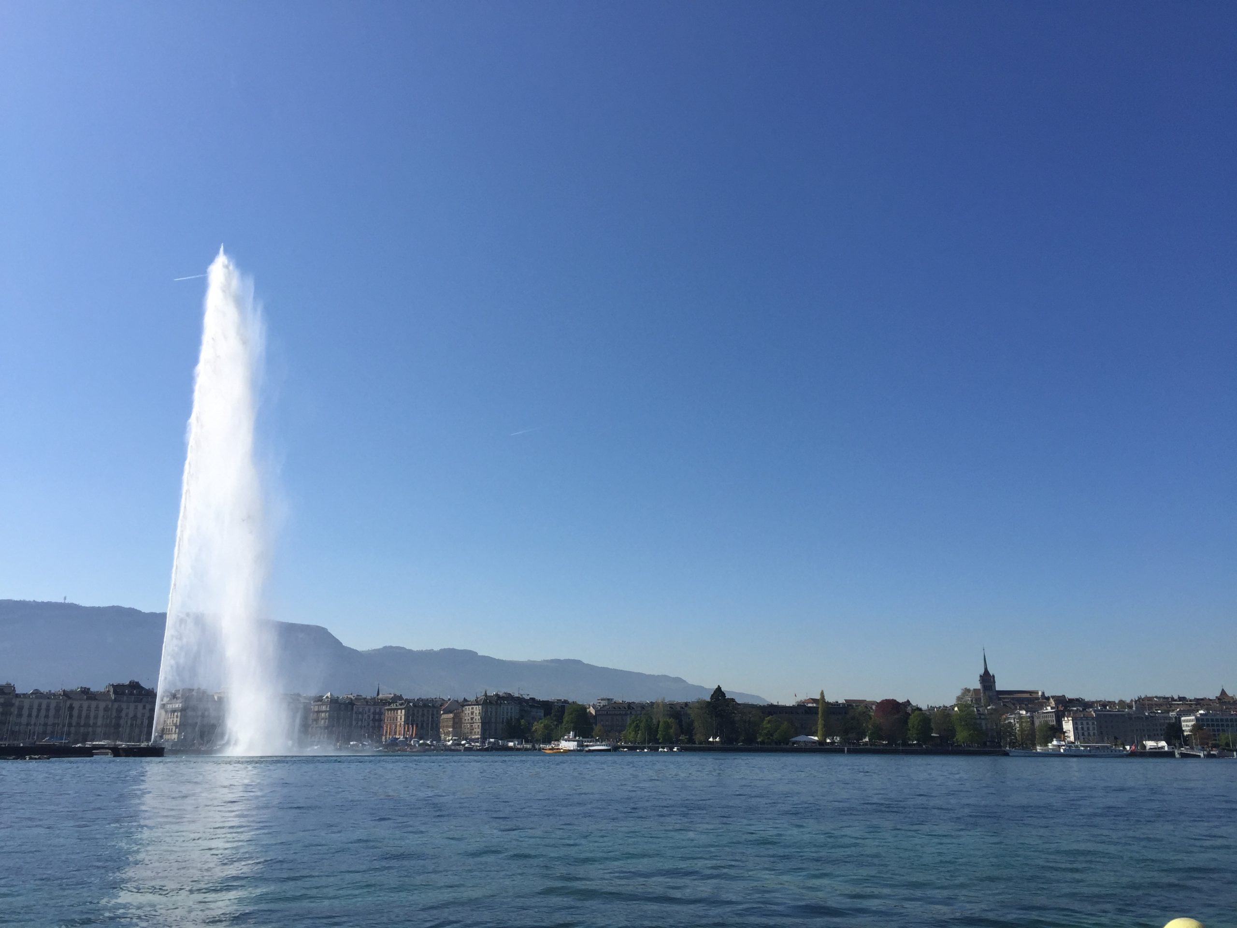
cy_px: 464
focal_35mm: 29
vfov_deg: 48.2
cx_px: 618
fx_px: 1036
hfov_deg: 61.7
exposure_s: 1/3049
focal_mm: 4.15
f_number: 2.2
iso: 32
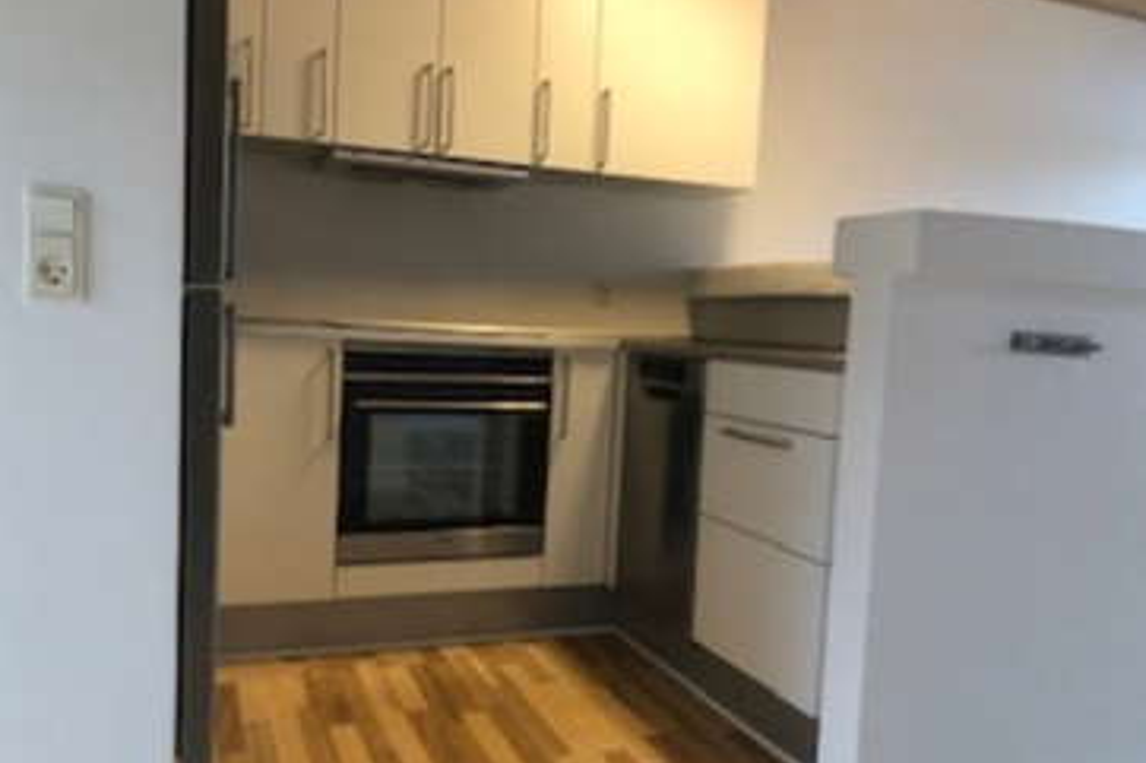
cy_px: 402
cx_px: 562
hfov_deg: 61.9
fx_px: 955
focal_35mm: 30
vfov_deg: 43.6
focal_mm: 3.99
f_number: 1.8
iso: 80
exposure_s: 1/17
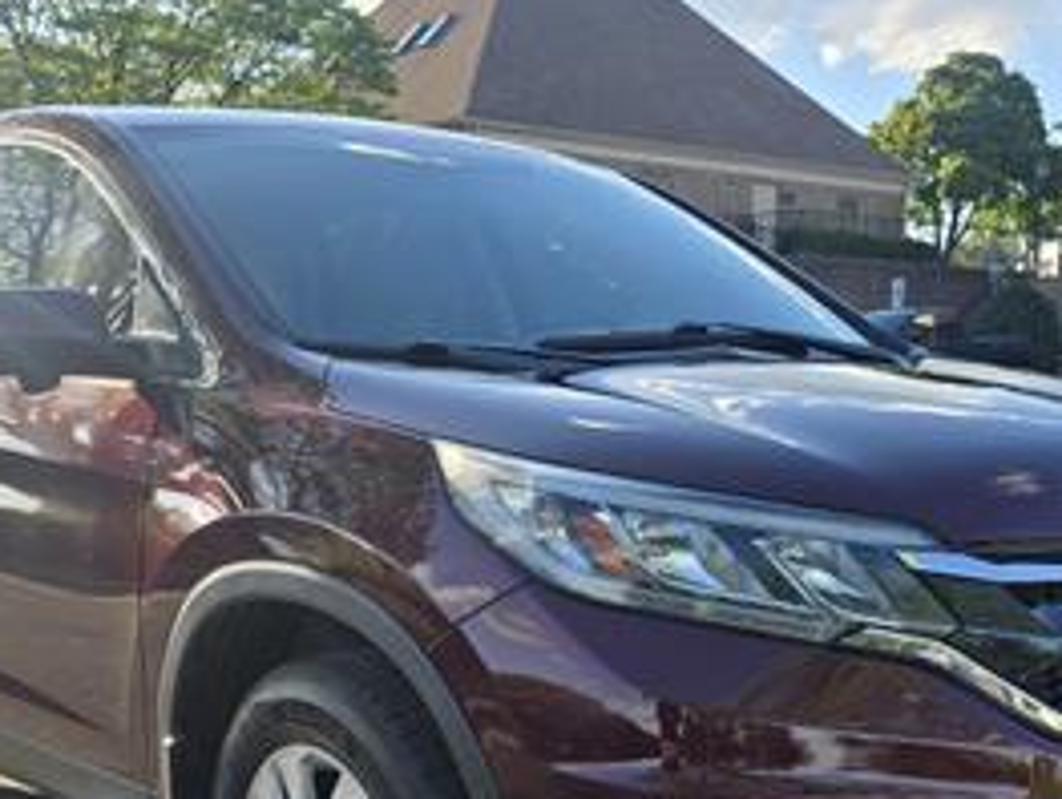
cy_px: 625
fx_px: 1352
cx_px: 529
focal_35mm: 44
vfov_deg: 32.2
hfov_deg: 42.9
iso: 12
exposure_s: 1/476
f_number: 1.7
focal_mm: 6.3
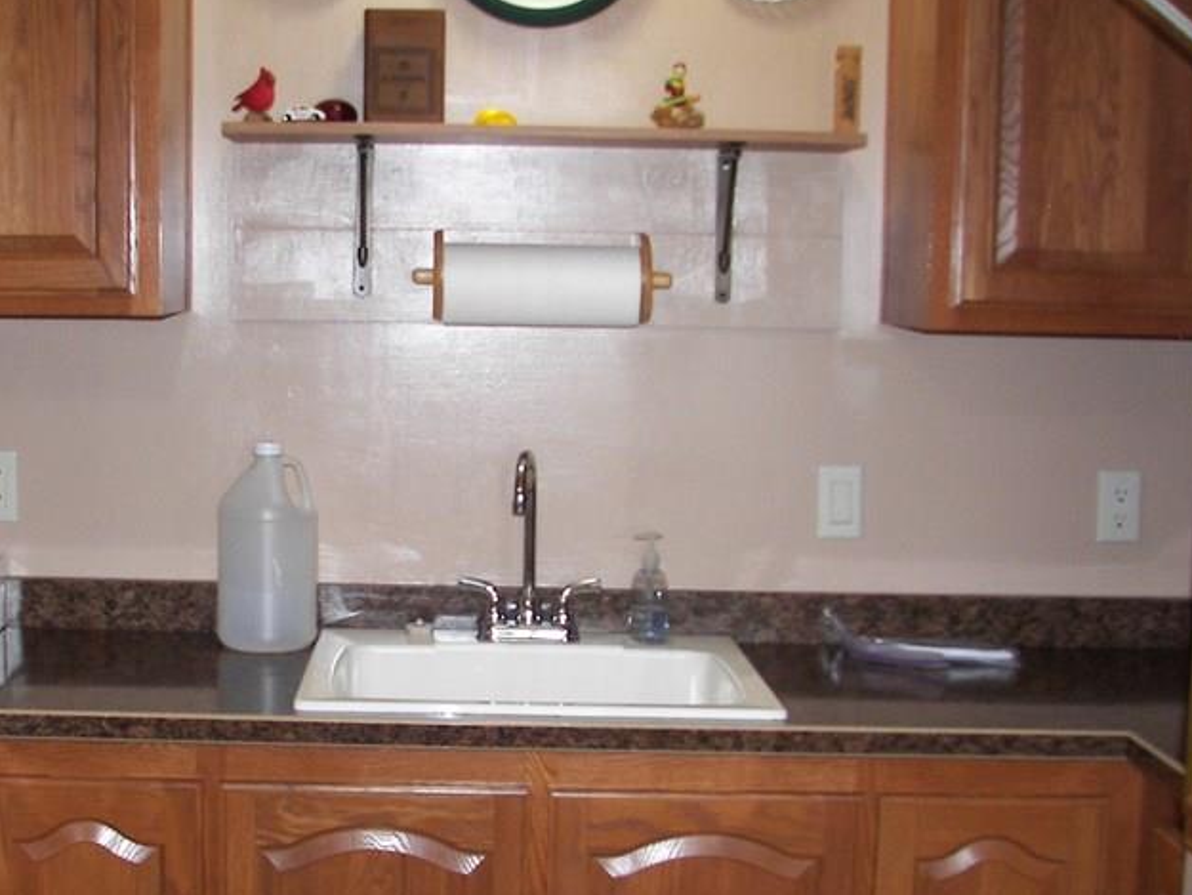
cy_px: 538
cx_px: 364
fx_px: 2032
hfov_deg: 32.3
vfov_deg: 24.8
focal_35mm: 59
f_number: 2.8
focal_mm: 6
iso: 100
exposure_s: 1/30
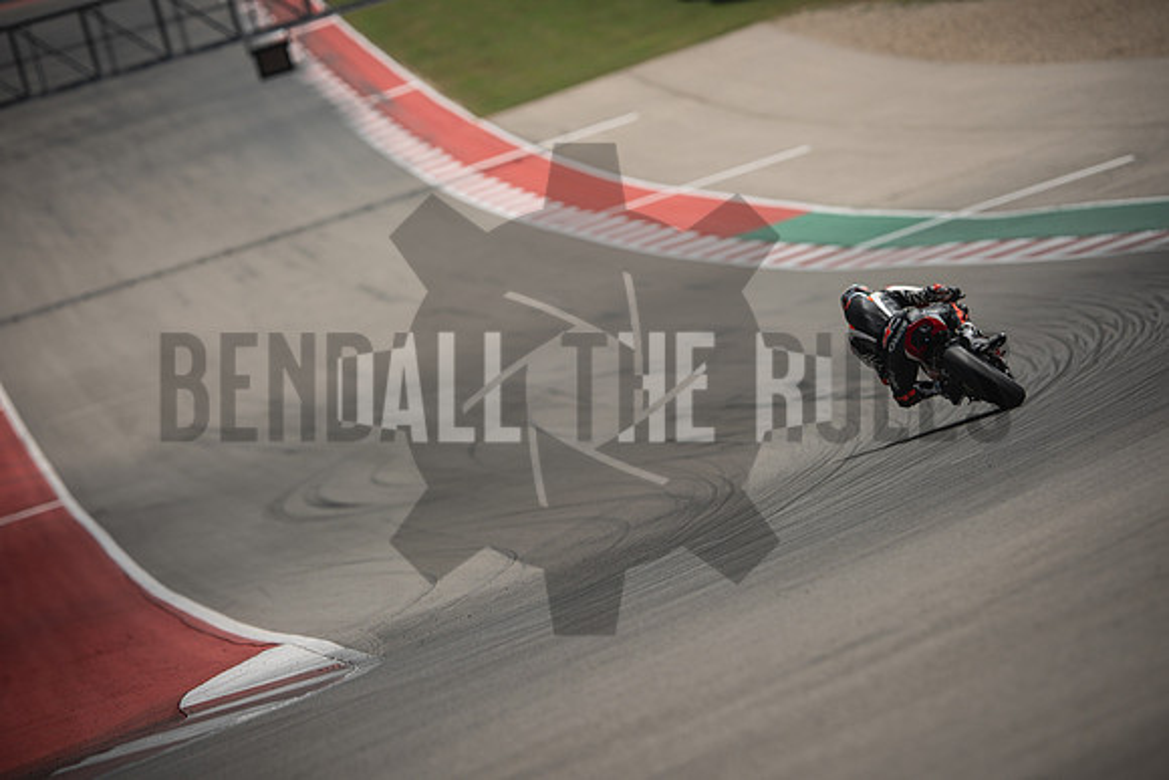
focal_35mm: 300
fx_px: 9743
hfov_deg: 6.9
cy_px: 390
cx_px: 584
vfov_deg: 4.6
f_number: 2.5
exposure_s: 1/4000
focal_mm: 200
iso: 160
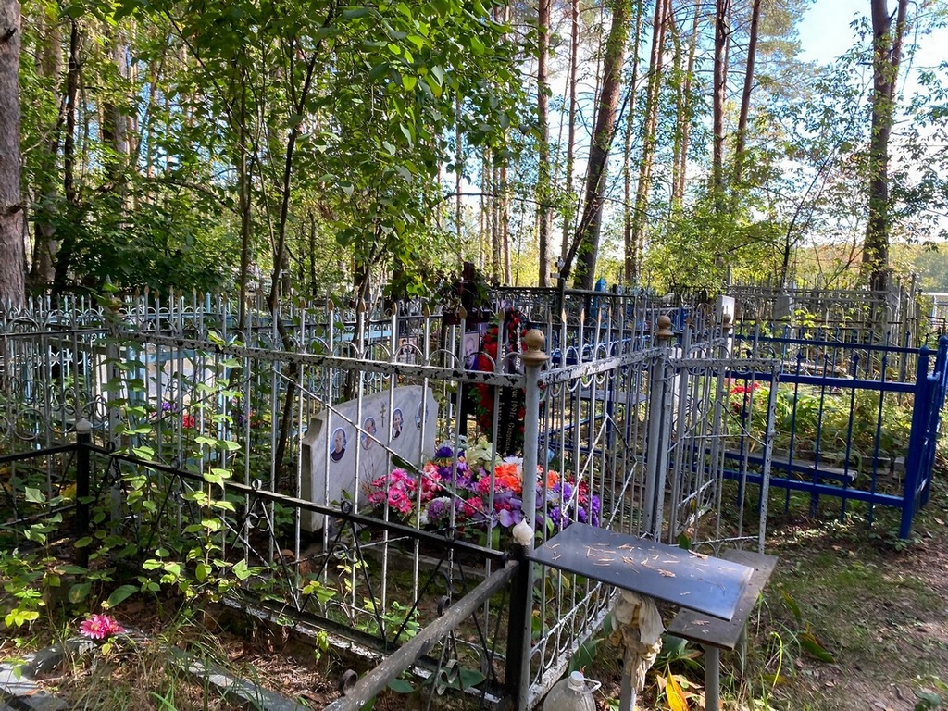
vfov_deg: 53.1
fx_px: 712
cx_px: 474
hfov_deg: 67.3
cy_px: 356
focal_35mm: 26
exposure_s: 1/156
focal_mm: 4.25
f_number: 1.8
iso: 32
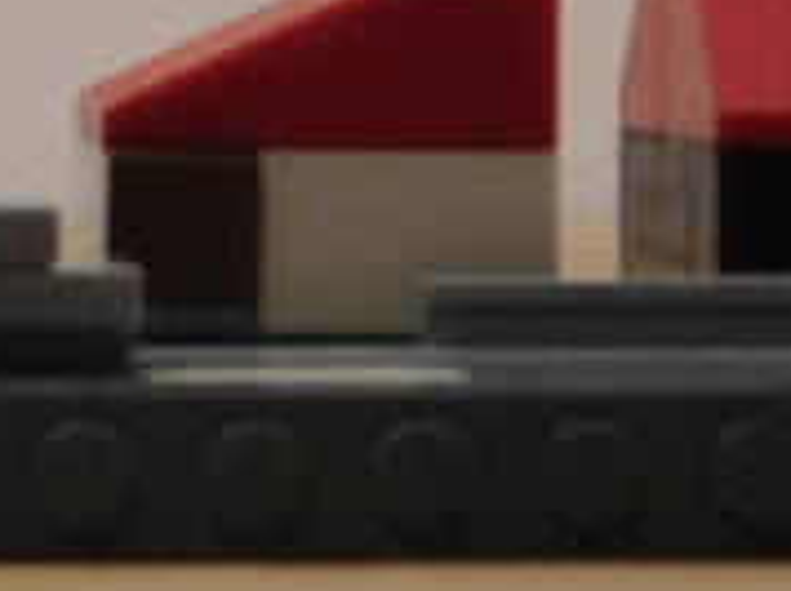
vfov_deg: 4.9
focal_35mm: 299
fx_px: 6823
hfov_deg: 6.5
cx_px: -515
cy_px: -158
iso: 125
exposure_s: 1/30
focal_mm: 10.4
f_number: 4
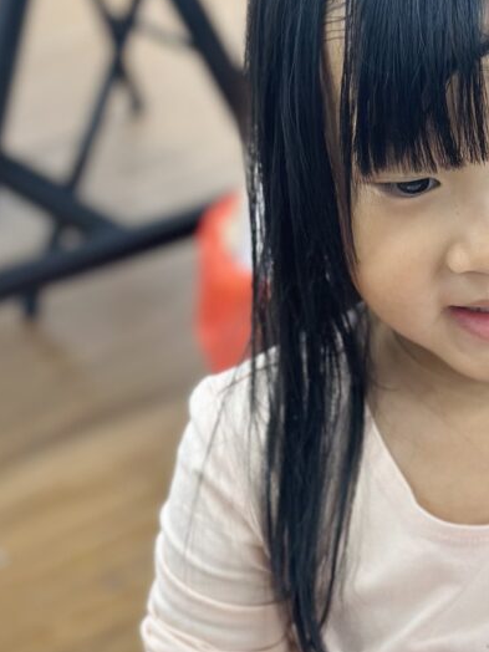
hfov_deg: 12.0
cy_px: 594
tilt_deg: -34.0
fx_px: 2298
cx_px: 535
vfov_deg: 15.9
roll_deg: +0.6
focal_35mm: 122
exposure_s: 1/121
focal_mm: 6.86
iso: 100
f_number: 1.78
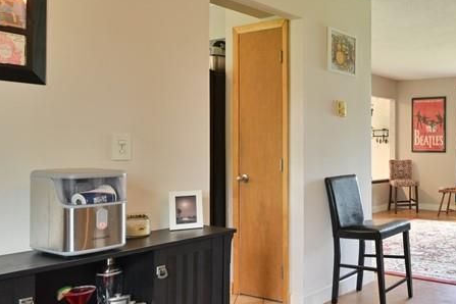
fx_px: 431
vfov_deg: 38.9
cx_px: 453
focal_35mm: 34
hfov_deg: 46.9
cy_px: 151
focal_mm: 14
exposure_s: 1/3
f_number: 9
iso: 400
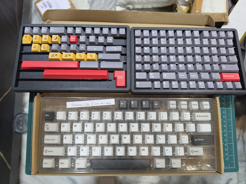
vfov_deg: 58.9
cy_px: 92
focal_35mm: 23
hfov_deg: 73.9
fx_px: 163
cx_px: 123
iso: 400
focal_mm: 6.5
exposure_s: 1/100
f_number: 1.4
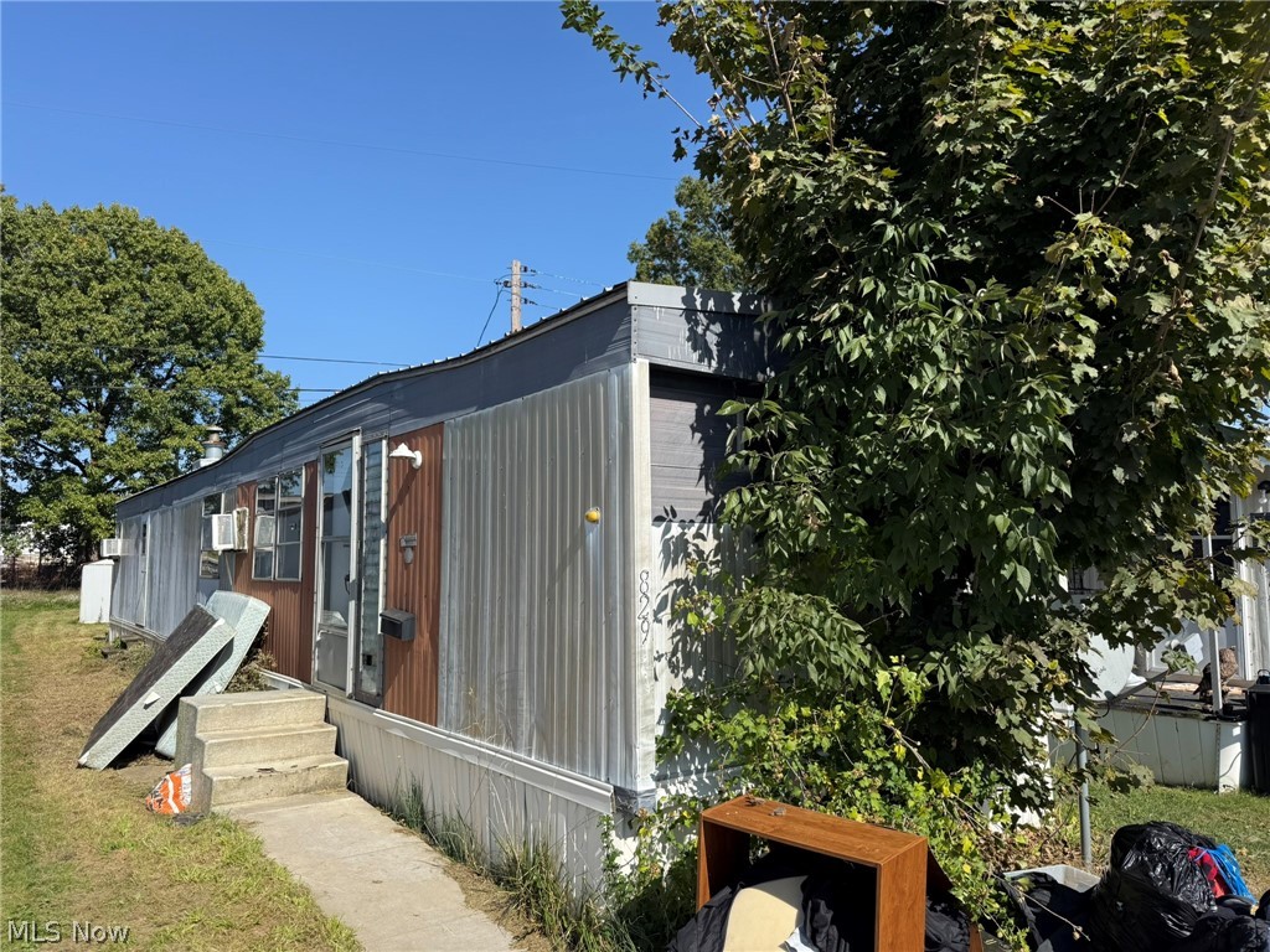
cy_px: 476
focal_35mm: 24
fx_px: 881
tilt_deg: +5.8
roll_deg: +0.0
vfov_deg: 56.8
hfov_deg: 71.6
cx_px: 635
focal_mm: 6.76
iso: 80
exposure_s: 1/3584
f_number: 1.78
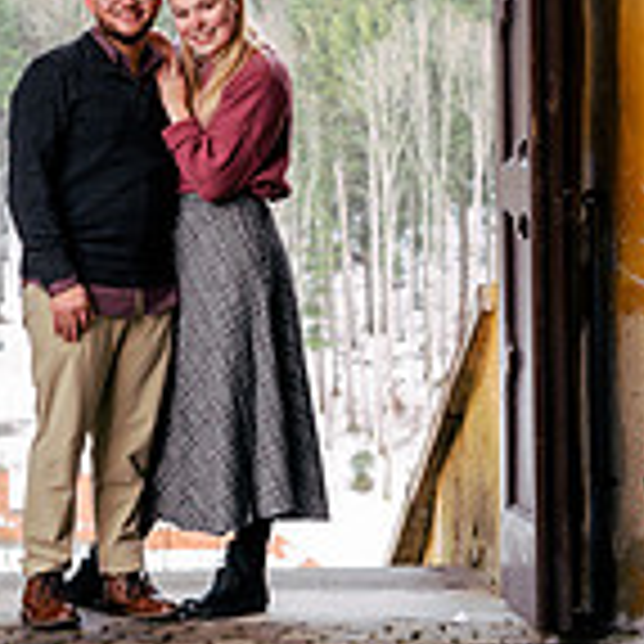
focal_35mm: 187
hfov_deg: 9.3
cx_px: 187
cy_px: -77
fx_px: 3936
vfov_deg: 9.3
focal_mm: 70
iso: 250
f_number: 5
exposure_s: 1/80
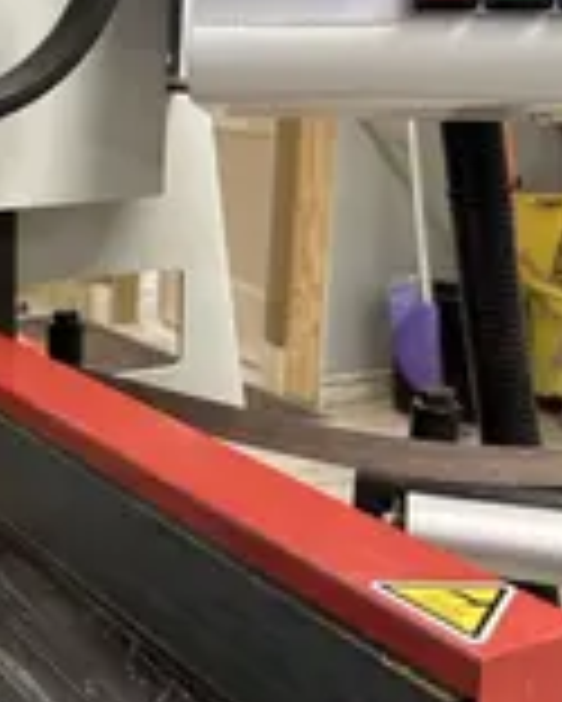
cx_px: -67
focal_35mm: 60
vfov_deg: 31.4
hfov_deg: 23.7
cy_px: 284
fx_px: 1246
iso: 160
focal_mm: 6.9
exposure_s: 1/60
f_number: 1.8
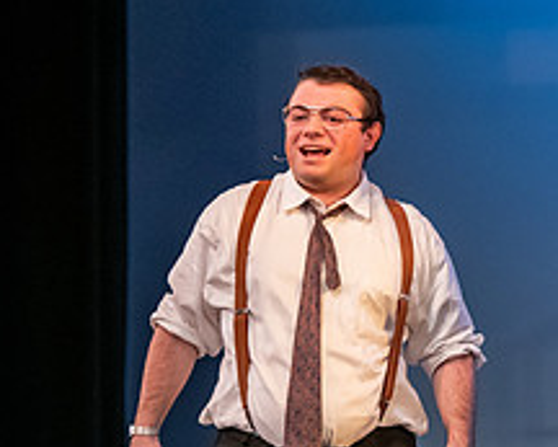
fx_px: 5072
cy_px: 226
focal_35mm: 307
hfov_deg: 6.3
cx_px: 718
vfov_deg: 5.0
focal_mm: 122
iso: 2500
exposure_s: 1/200
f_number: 3.5
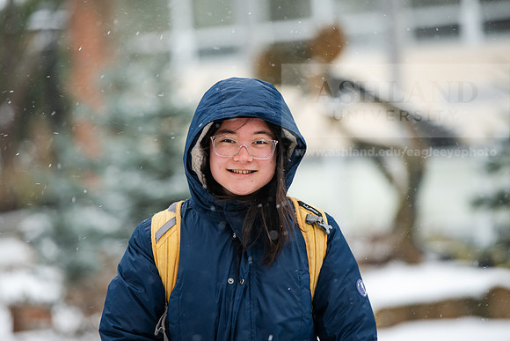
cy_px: 170
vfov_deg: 7.4
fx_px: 2621
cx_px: 255
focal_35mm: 185
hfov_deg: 11.1
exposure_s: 1/250
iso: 400
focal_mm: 185
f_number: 3.5
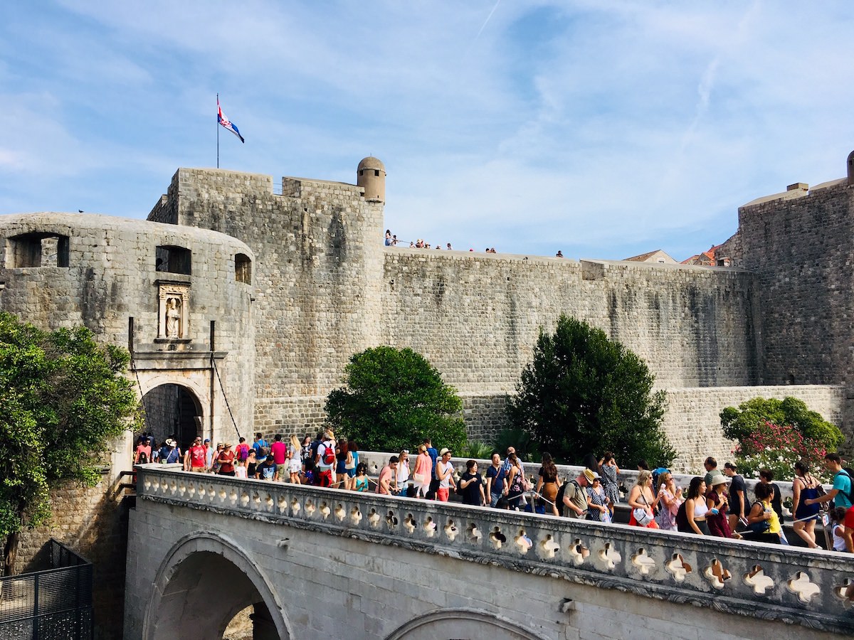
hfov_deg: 61.7
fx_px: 715
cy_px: 320
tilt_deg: +6.3
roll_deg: +1.5
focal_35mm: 29
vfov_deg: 48.2
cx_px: 427
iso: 25
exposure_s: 1/1451
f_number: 2.2
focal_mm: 4.15
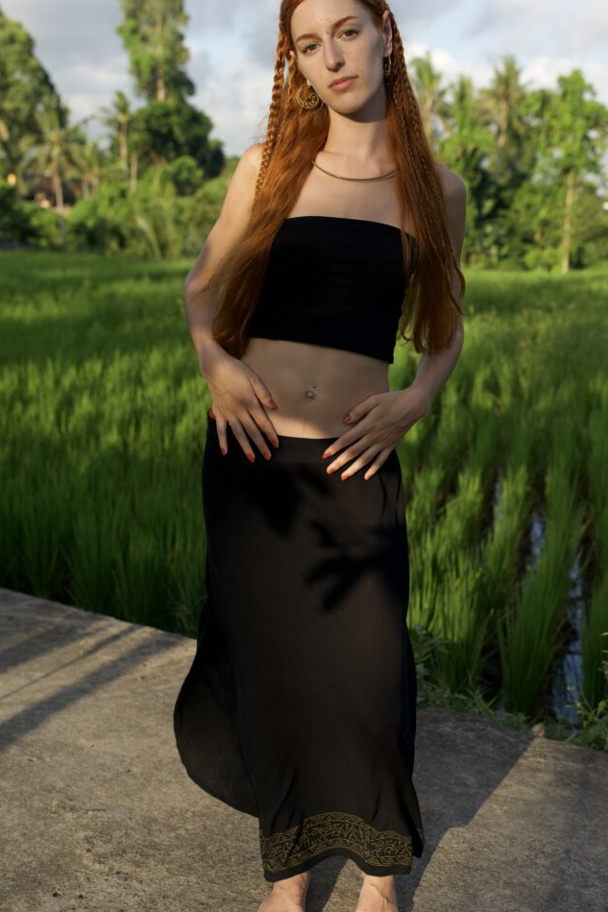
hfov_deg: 28.0
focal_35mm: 48
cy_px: 460
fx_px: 1216
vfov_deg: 41.1
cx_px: 349
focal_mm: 38
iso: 125
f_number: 3.5
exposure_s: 1/640
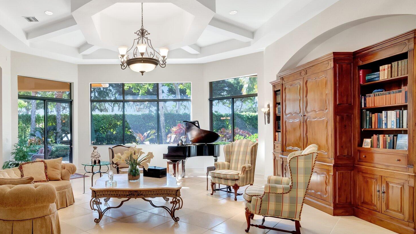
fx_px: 243
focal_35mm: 22
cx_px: 143
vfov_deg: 51.3
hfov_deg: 78.9
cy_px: 134
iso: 1000
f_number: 8
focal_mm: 10
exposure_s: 1/25
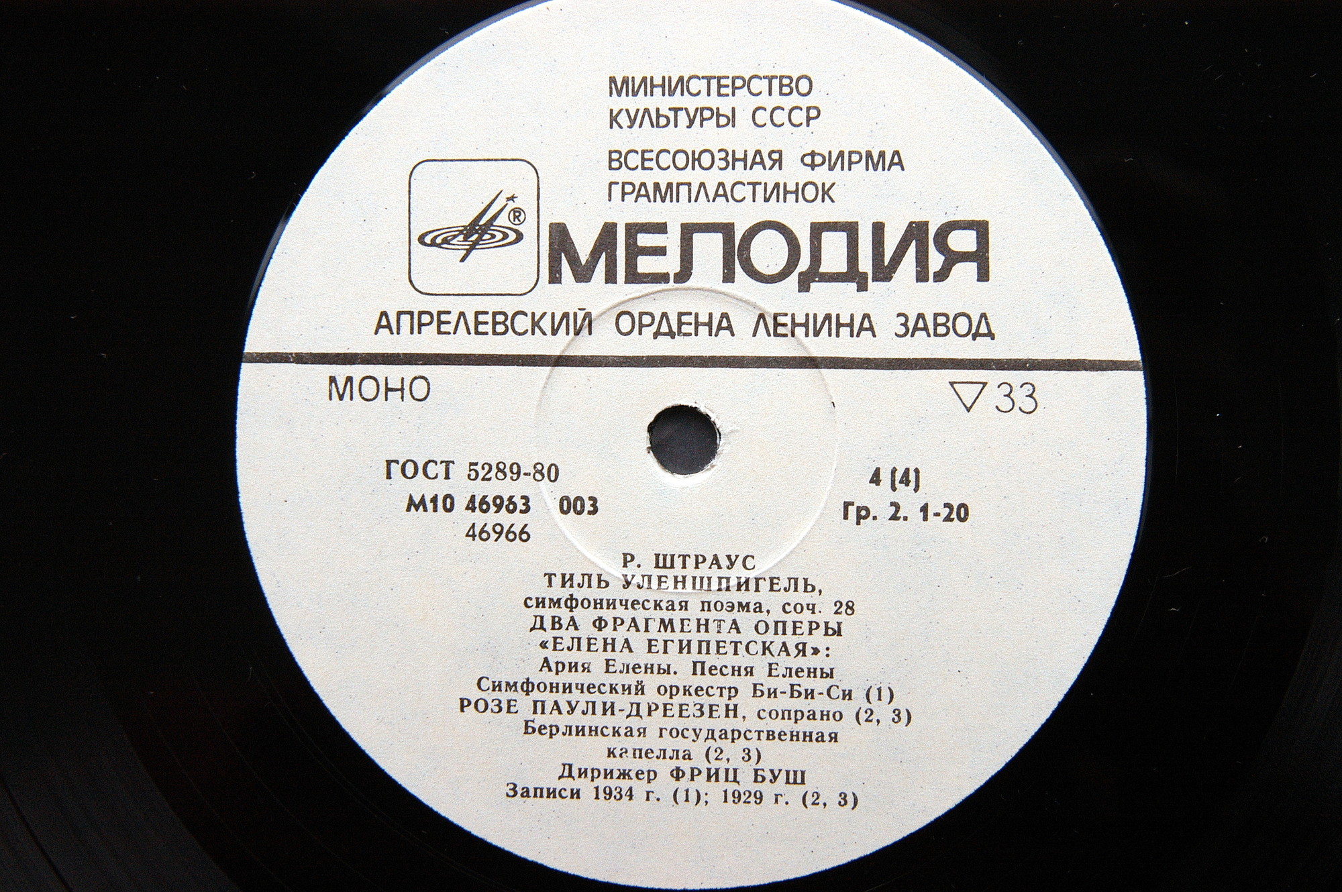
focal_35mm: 52
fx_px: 1955
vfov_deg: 25.7
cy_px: 446
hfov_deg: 37.9
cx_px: 671
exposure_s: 1/125
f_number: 5.6
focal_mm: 35
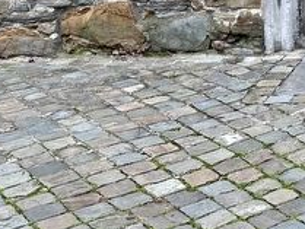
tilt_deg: -2.2
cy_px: -128
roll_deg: +0.1
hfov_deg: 17.8
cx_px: 518
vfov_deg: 14.8
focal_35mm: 92
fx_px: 811
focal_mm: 6.86
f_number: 1.78
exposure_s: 1/217
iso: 64
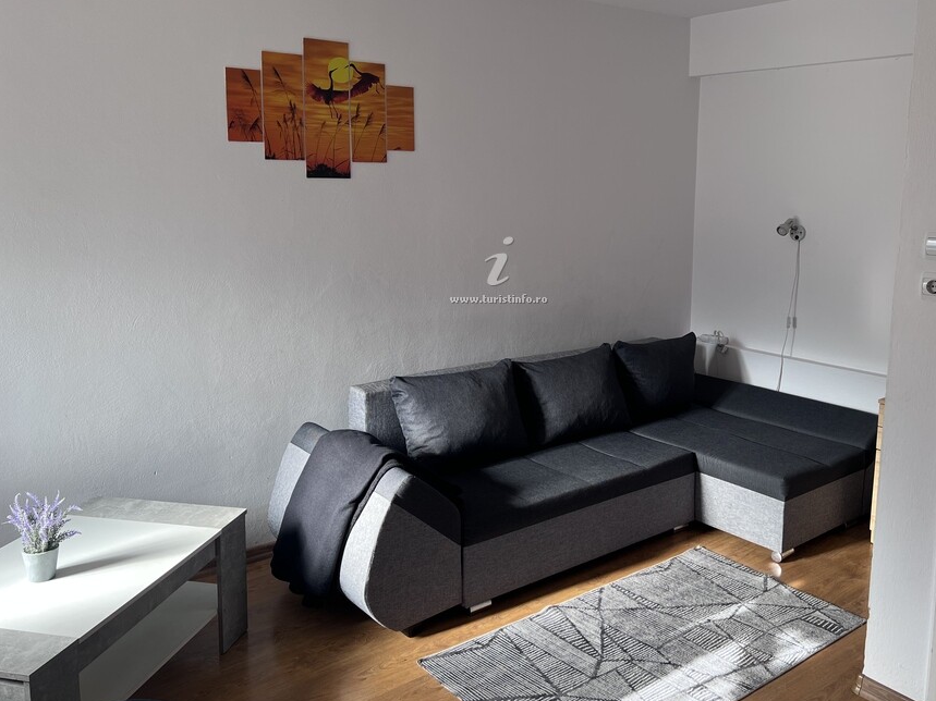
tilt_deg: -7.3
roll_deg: -0.3
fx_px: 838
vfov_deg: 45.2
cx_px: 519
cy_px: 288
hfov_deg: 58.2
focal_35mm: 31
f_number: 1.5
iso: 32
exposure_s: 1/133
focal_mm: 5.7
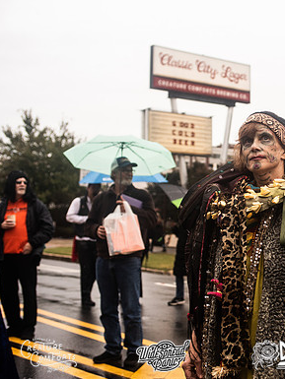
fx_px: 636
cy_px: 190
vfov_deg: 33.2
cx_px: 275
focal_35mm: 58
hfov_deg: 24.3
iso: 400
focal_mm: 40
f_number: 3.5
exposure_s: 1/640
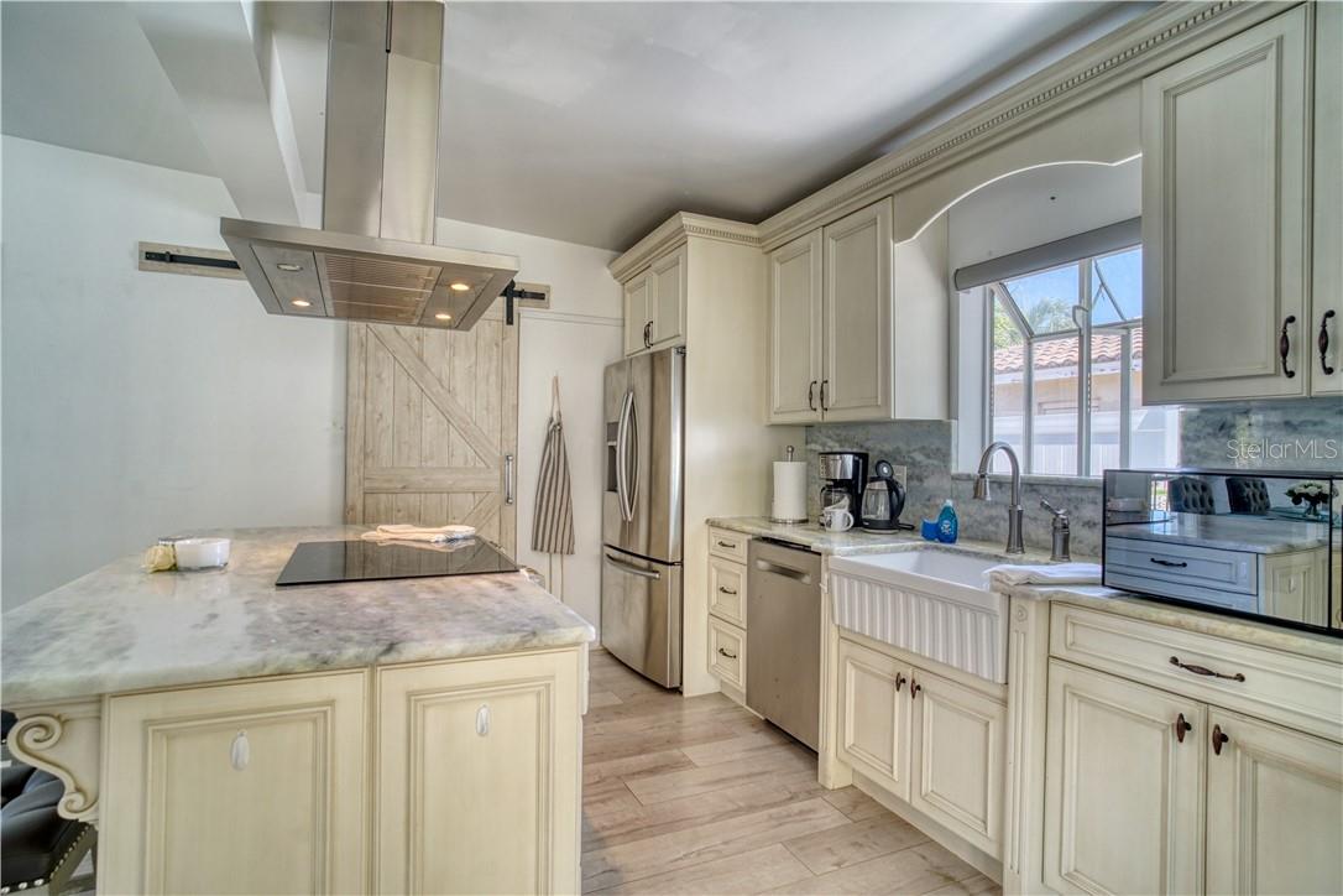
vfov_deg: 67.4
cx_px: 672
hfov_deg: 90.0
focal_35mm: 18
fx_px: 671
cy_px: 448
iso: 400
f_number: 5
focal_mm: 18
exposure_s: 1/200
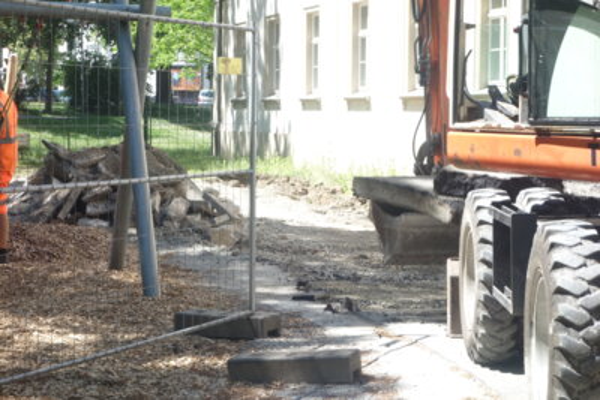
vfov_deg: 15.5
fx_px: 1467
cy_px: 200
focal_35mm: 88
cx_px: 300
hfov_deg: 23.1
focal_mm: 32.52
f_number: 11
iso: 125
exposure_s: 1/30
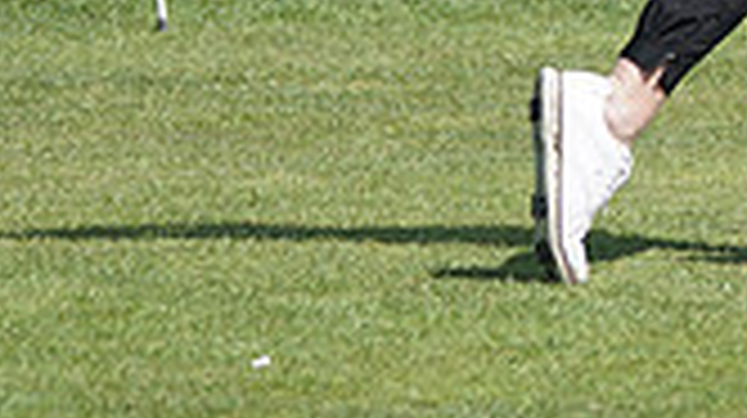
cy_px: -429
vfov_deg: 2.0
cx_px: 1076
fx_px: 11952
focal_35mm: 604
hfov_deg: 3.6
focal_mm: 110
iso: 250
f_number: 4.5
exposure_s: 1/1250
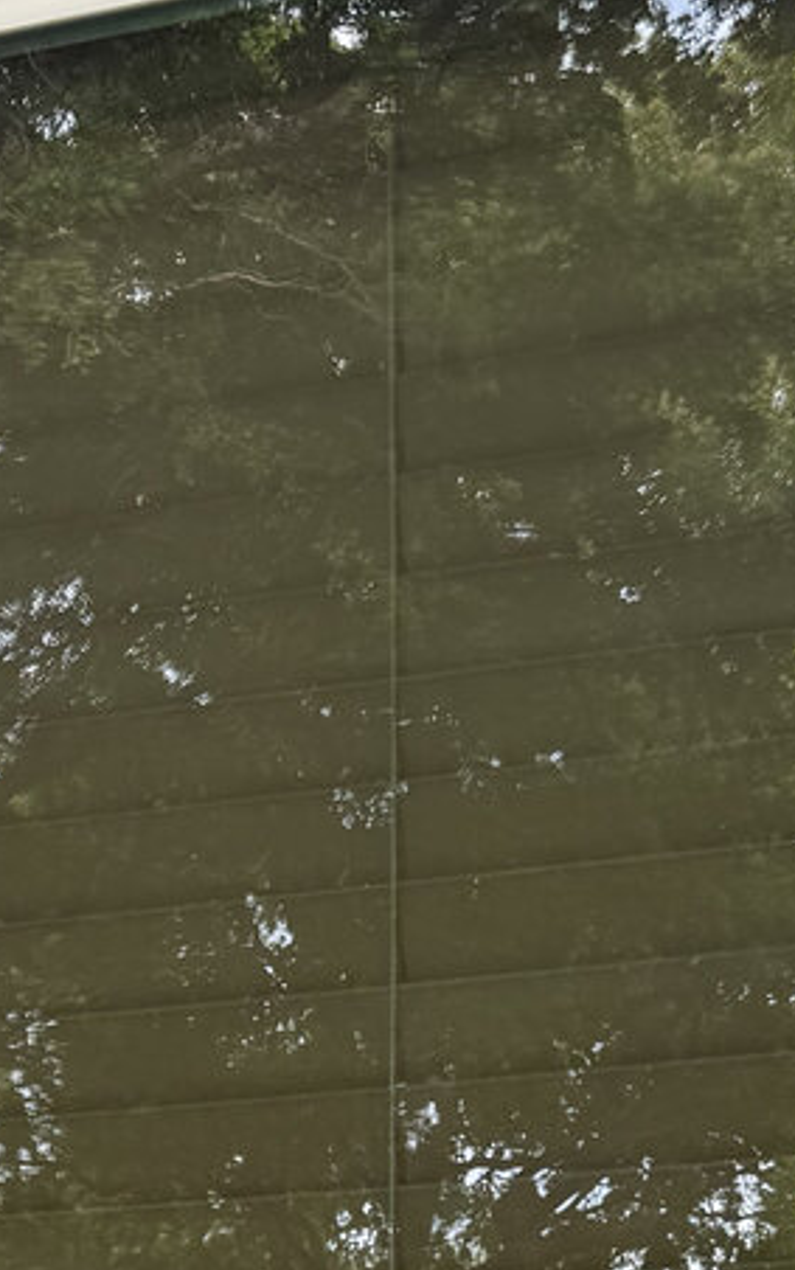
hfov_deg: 14.4
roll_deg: -2.4
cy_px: 1908
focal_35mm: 90
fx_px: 3116
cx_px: 73
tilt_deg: -2.3
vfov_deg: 19.9
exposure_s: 1/481
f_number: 1.78
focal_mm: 6.76
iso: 80
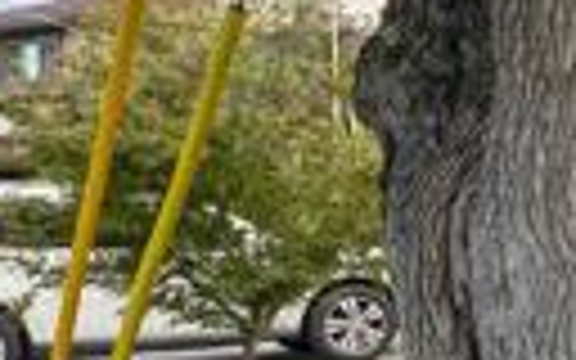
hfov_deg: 15.4
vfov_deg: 12.9
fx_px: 1587
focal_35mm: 101
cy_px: 268
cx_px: 1233
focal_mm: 19.8
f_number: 5.6
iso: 100
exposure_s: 1/160
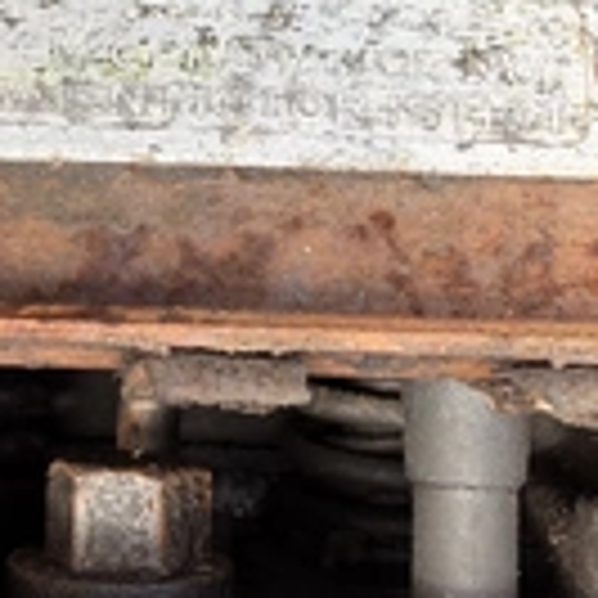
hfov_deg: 26.3
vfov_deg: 26.3
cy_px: 108
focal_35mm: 64
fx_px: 1251
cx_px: 103
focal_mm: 2.22
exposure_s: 1/121
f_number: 2.2
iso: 40
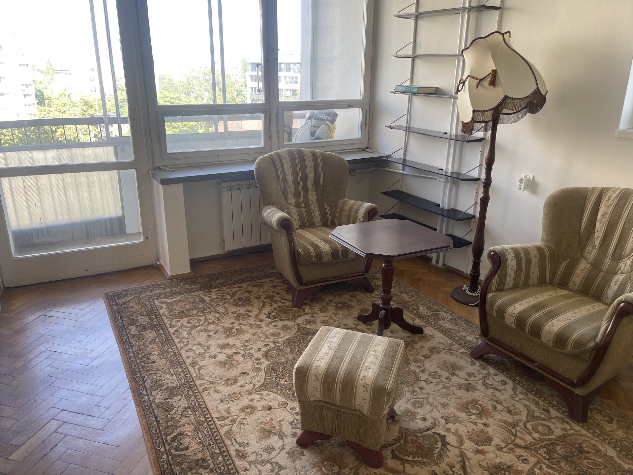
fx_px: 475
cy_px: 238
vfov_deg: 53.1
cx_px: 316
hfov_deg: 67.3
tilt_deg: -19.2
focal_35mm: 26
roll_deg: -0.7
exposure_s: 1/121
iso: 50
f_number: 1.6
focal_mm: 5.1
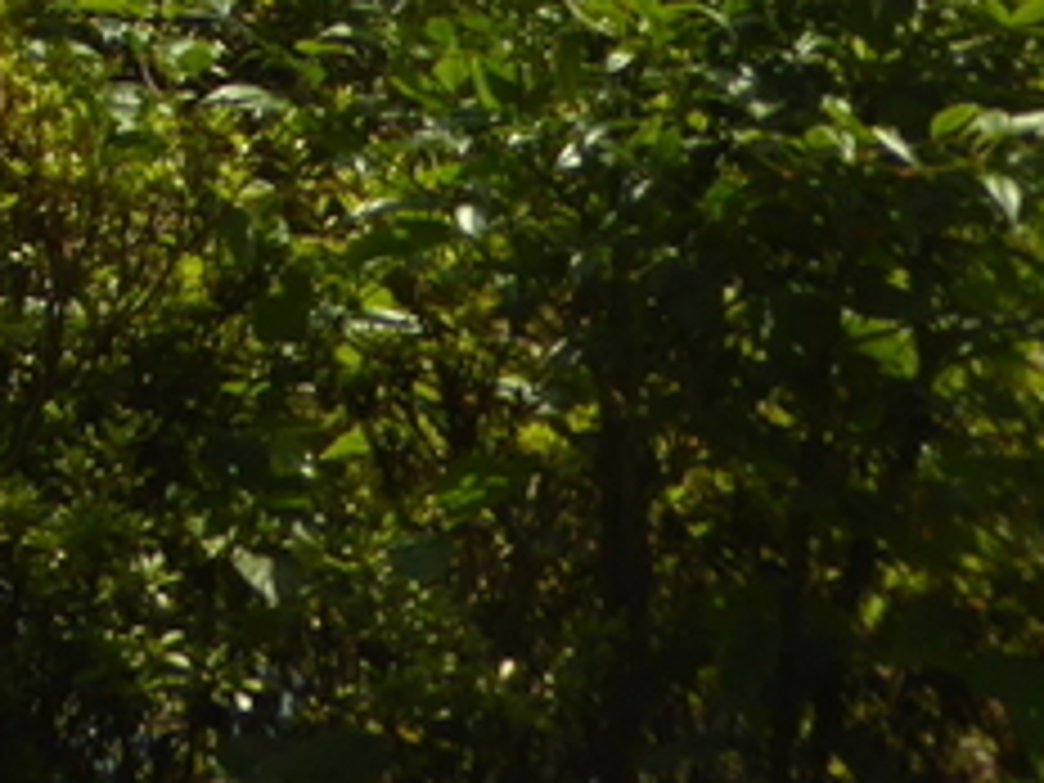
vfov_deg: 7.3
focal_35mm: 191
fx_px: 5760
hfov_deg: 9.7
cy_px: -1094
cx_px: -1040
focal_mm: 6.7
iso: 100
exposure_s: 1/800
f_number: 3.7
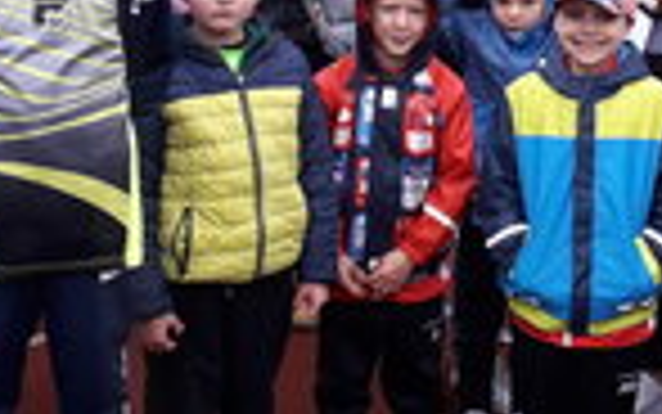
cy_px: -50
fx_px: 1408
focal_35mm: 78
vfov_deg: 16.2
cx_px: 545
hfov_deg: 25.9
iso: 40
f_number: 1.9
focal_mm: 3.6
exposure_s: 1/208
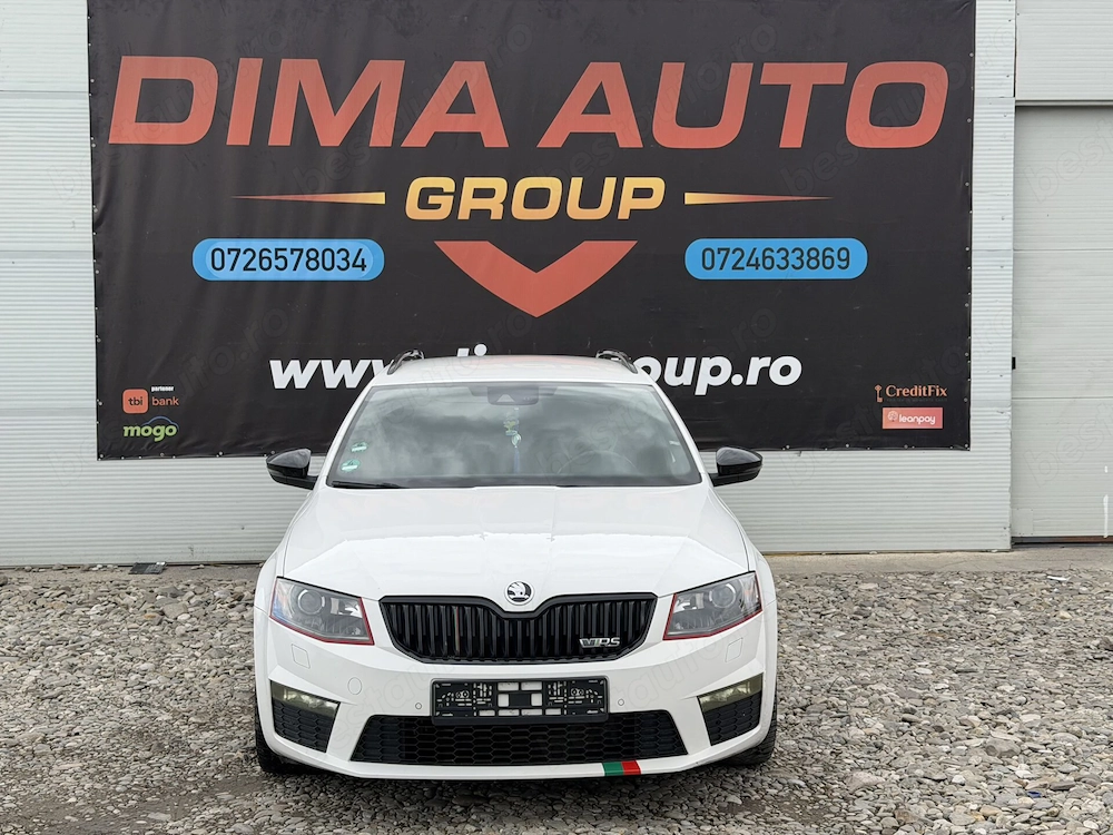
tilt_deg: -2.3
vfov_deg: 30.3
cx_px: 556
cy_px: 418
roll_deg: +0.6
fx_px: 1543
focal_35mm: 48
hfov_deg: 39.7
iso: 64
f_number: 1.78
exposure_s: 1/1242
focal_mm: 6.76
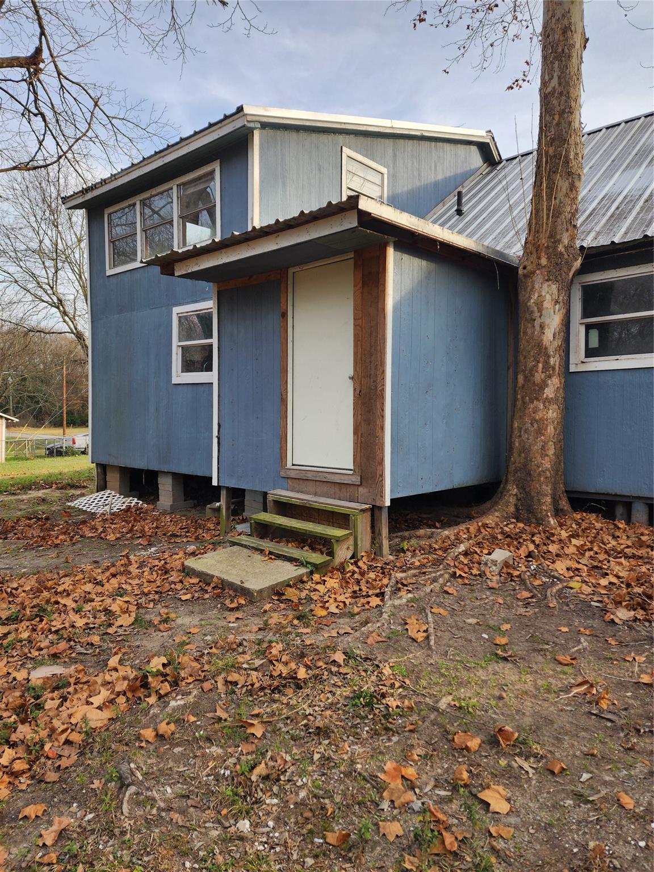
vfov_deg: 73.9
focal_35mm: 23
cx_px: 327
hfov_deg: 58.9
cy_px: 436
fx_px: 579
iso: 12
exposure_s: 1/315
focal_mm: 6.4
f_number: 1.8
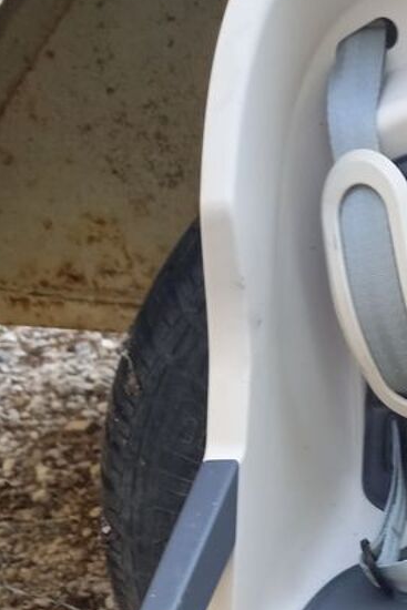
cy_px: 687
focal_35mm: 63
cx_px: 465
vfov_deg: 28.6
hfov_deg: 20.4
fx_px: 1068
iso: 100
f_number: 2
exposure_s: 1/50
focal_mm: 4.6
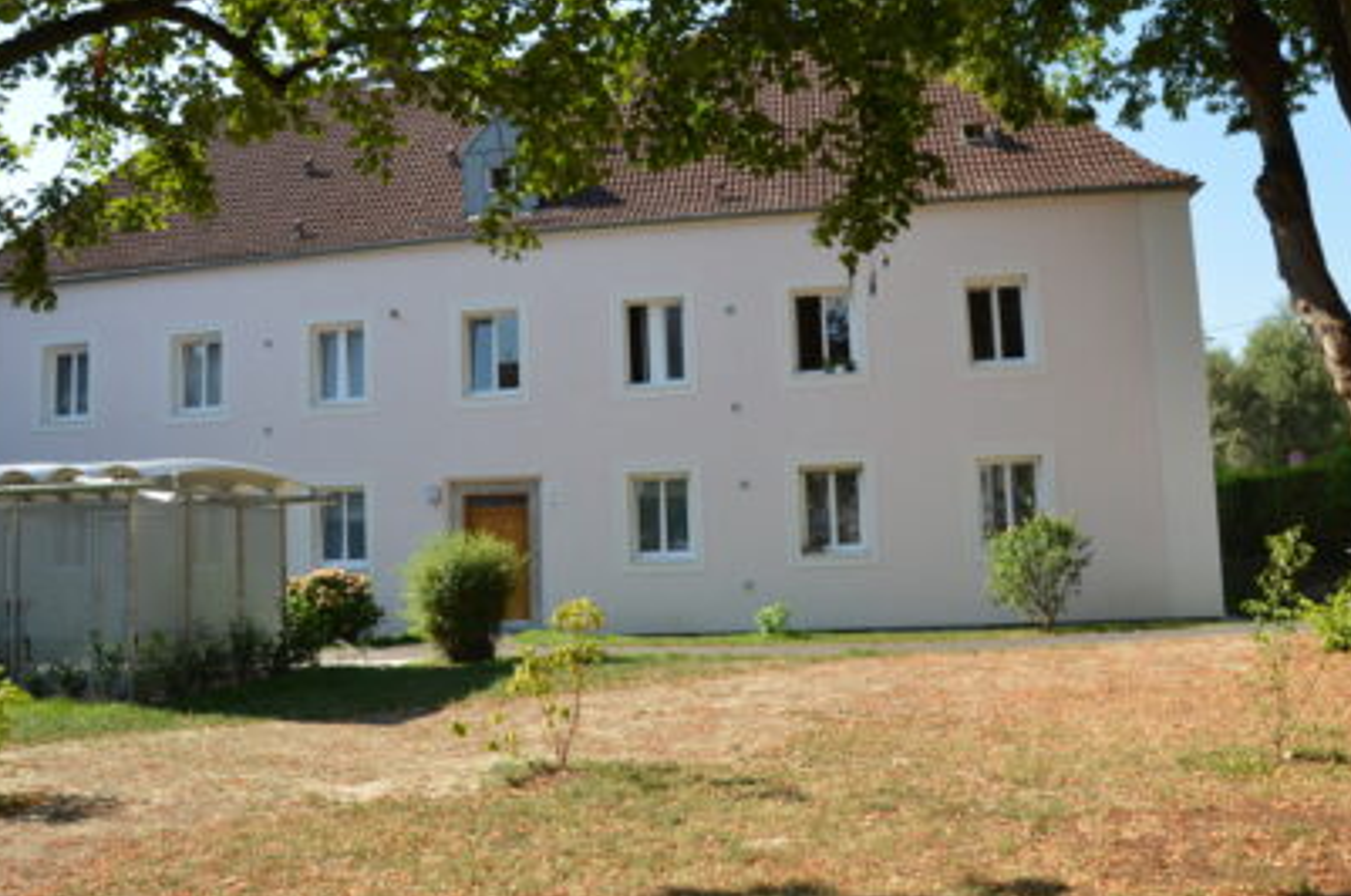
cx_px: 615
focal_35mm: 32
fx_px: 1199
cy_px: 392
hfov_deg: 58.7
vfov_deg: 40.9
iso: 200
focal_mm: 18
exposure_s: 1/250
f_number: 8
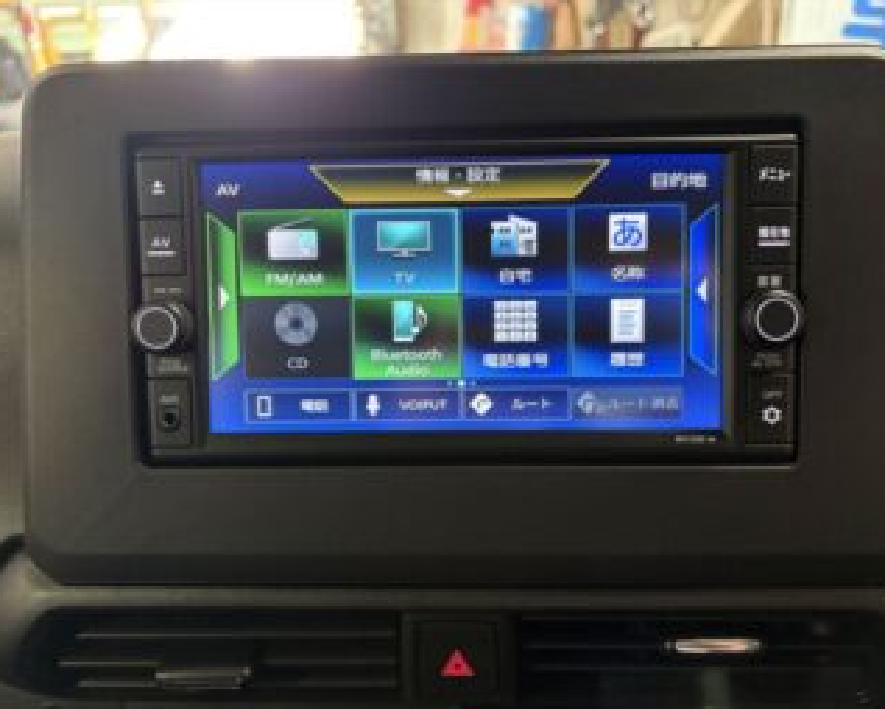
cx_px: 475
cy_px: 364
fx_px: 734
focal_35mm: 28
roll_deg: +1.5
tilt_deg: -22.7
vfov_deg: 51.6
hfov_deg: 62.1
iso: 400
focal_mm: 5.96
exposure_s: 1/31
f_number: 1.6
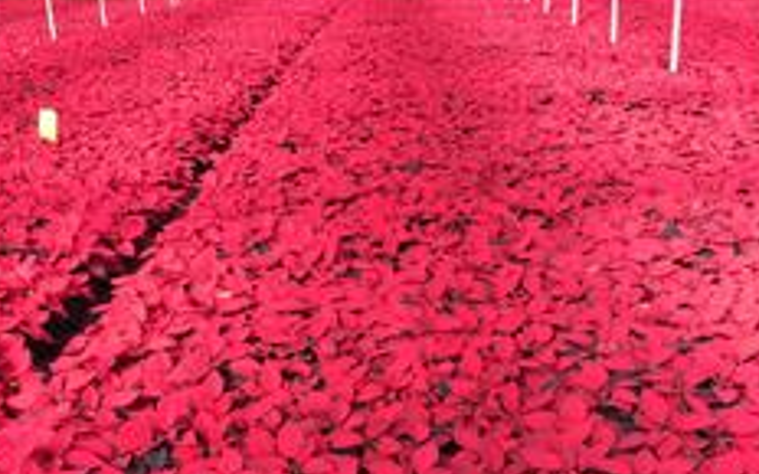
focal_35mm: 53
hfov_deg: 38.2
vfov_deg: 24.1
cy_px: 356
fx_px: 1096
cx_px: 399
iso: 32
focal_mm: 4.15
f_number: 2.2
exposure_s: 1/285
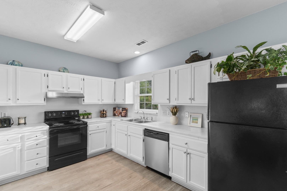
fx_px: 120
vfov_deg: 77.3
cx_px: 144
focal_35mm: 15
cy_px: 96
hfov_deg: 100.4
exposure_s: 1/4
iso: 100
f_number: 4.5
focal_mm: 10
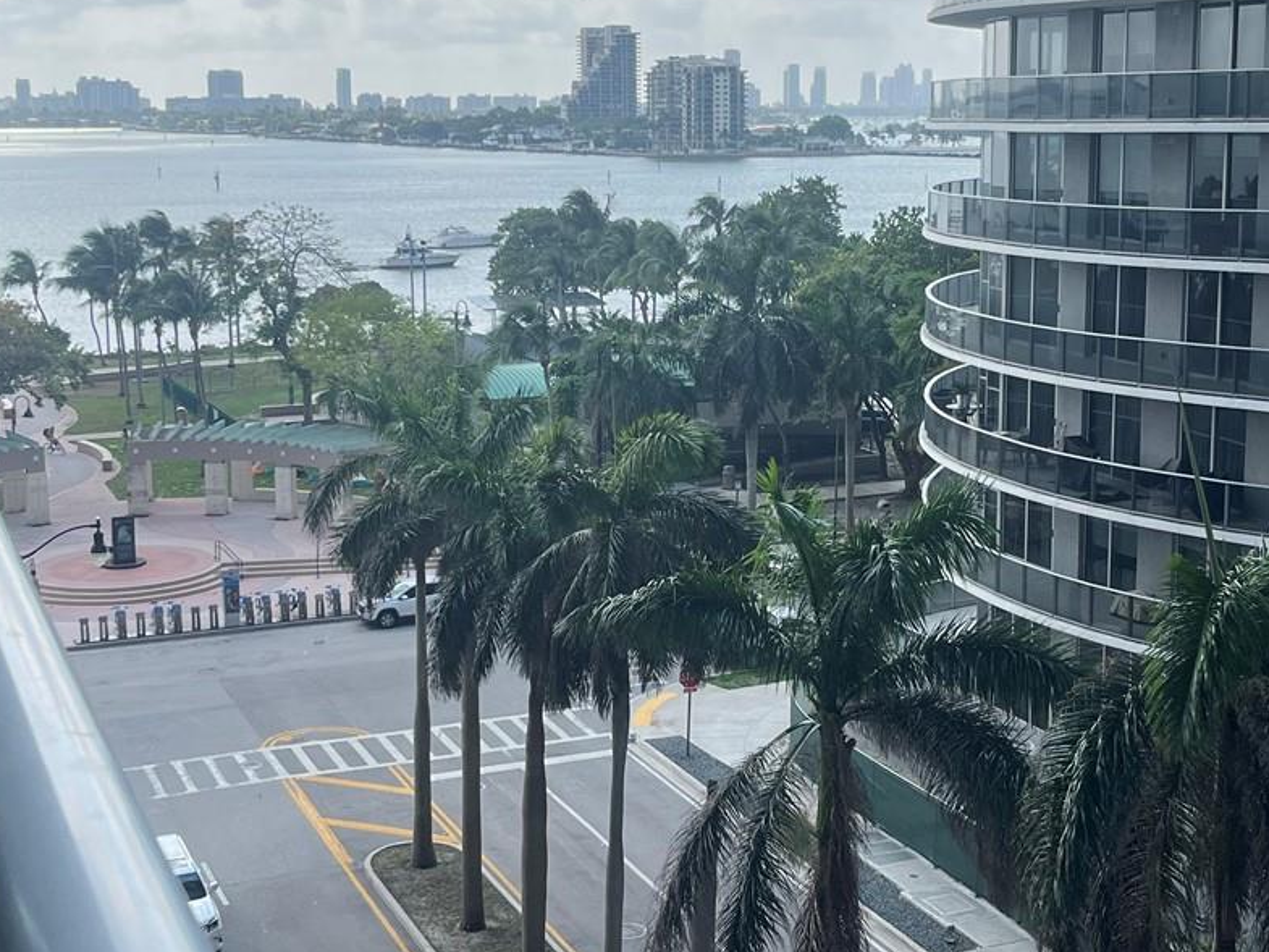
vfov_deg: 27.5
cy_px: 428
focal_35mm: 53
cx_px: 679
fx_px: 1943
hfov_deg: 36.1
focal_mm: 5.1
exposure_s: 1/2137
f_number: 1.6
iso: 50
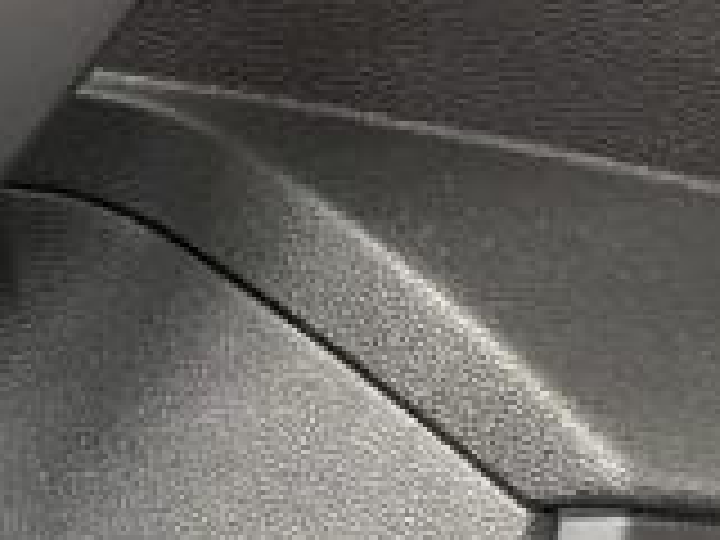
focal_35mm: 120
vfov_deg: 11.5
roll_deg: +3.4
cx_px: -860
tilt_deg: -5.5
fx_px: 2496
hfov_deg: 13.3
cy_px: -416
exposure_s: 1/33
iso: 500
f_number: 1.6
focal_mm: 5.1
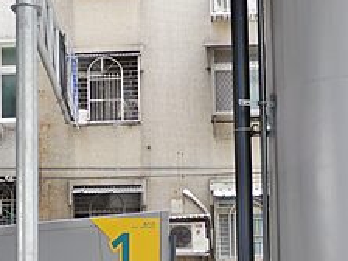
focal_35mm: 125
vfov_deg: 11.8
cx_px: 70
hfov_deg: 15.7
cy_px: 198
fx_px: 1257
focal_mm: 14
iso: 200
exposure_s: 1/320
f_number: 2.5
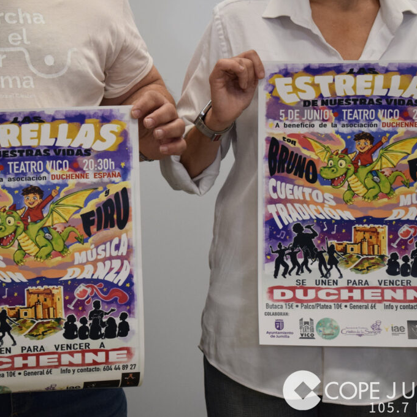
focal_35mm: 96
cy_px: 209
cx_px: 185
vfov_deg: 18.1
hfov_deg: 18.1
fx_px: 1308
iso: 1100
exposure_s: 1/60
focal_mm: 50
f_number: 5.6
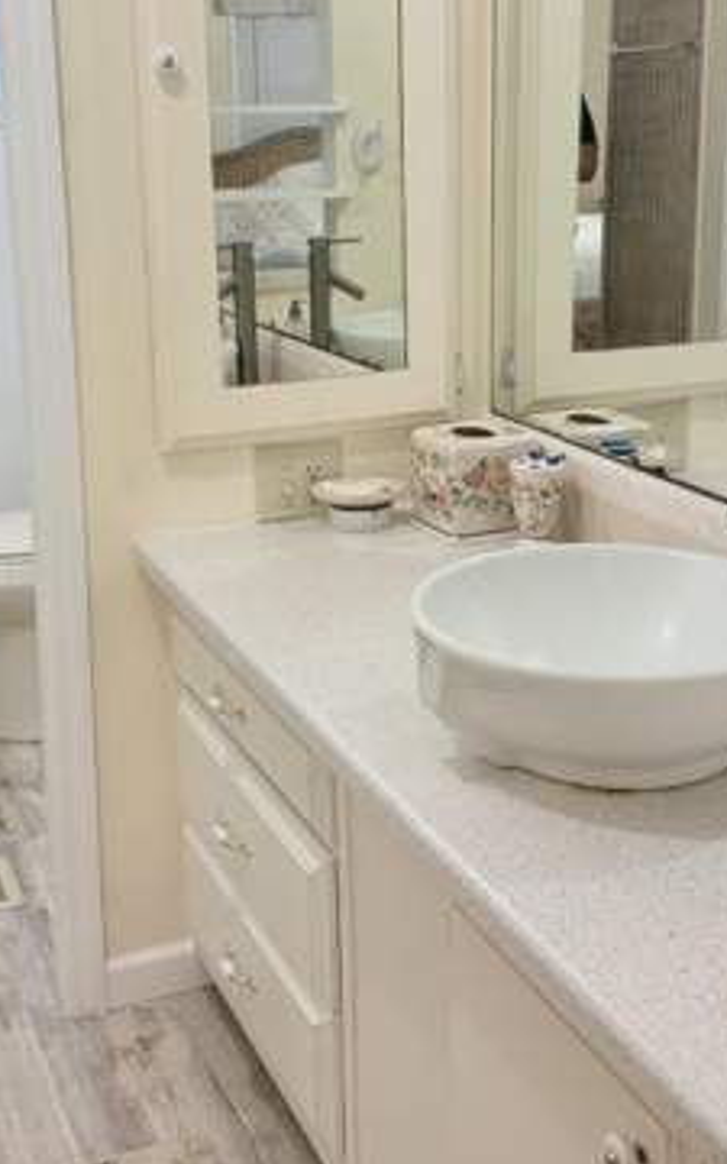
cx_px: 333
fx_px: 1553
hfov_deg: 26.3
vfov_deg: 40.8
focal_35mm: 49
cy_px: 456
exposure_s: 1/60
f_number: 1.6
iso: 80
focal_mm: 5.96
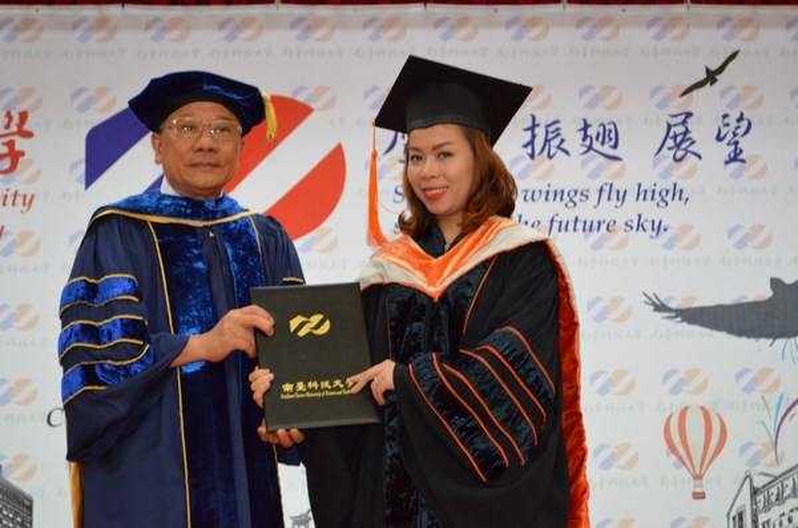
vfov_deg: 16.5
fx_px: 1824
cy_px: 264
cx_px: 399
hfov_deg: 24.7
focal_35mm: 82
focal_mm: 55
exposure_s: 1/60
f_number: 5.6
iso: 2000
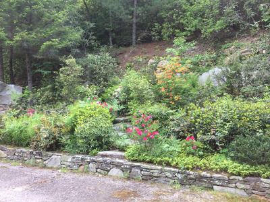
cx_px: 135
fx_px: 226
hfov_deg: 61.7
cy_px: 101
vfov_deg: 48.2
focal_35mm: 29
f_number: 2.2
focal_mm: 4.15
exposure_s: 1/120
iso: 50
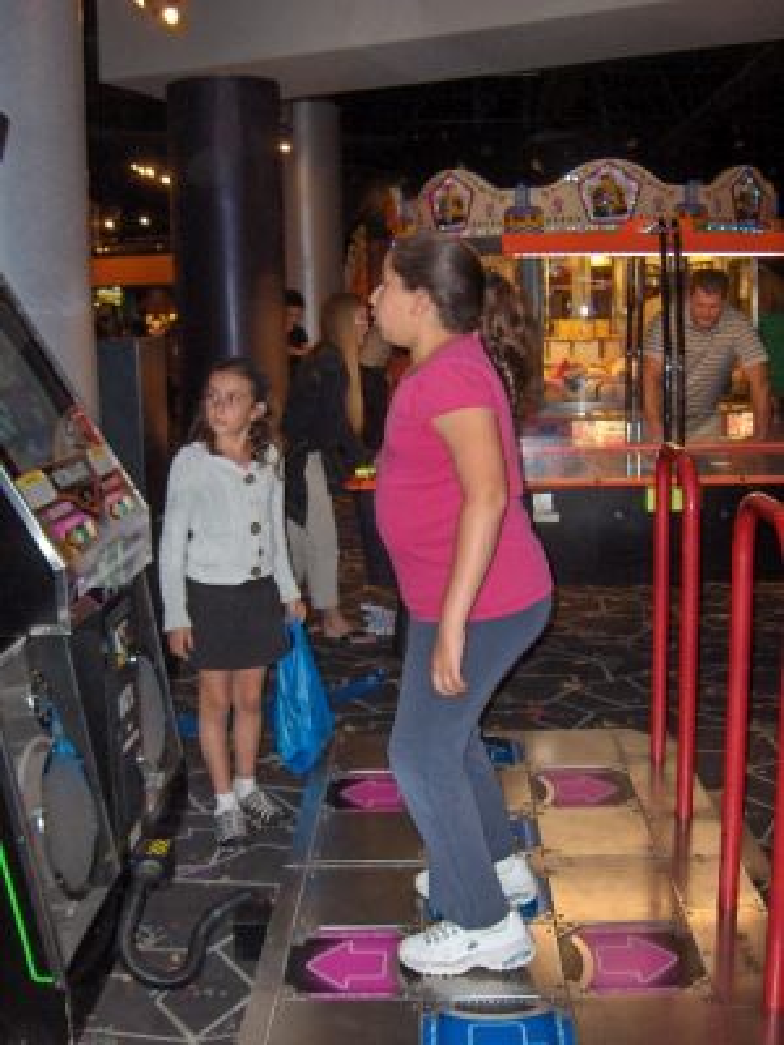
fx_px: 1178
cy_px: 522
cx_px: 392
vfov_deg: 47.9
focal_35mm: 39
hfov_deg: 36.8
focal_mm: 8
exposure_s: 1/60
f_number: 2.8
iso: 100
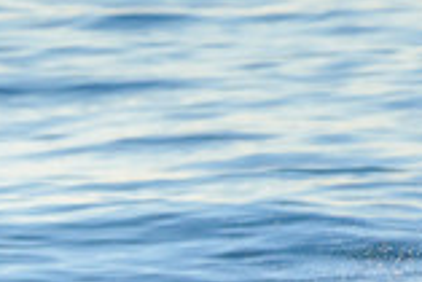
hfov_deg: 0.7
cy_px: 439
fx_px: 32429
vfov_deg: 0.5
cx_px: -309
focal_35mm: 2764
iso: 800
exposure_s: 1/1250
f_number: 5.6
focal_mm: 500
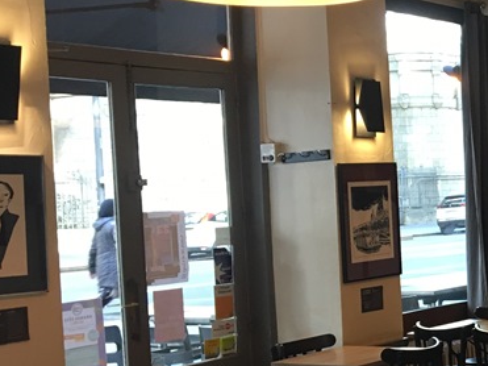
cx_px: 662
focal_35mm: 80
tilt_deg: -2.3
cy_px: 229
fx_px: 1127
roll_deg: +1.5
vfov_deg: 18.4
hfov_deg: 21.7
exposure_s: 1/33
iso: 125
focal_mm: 4.15
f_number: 2.2
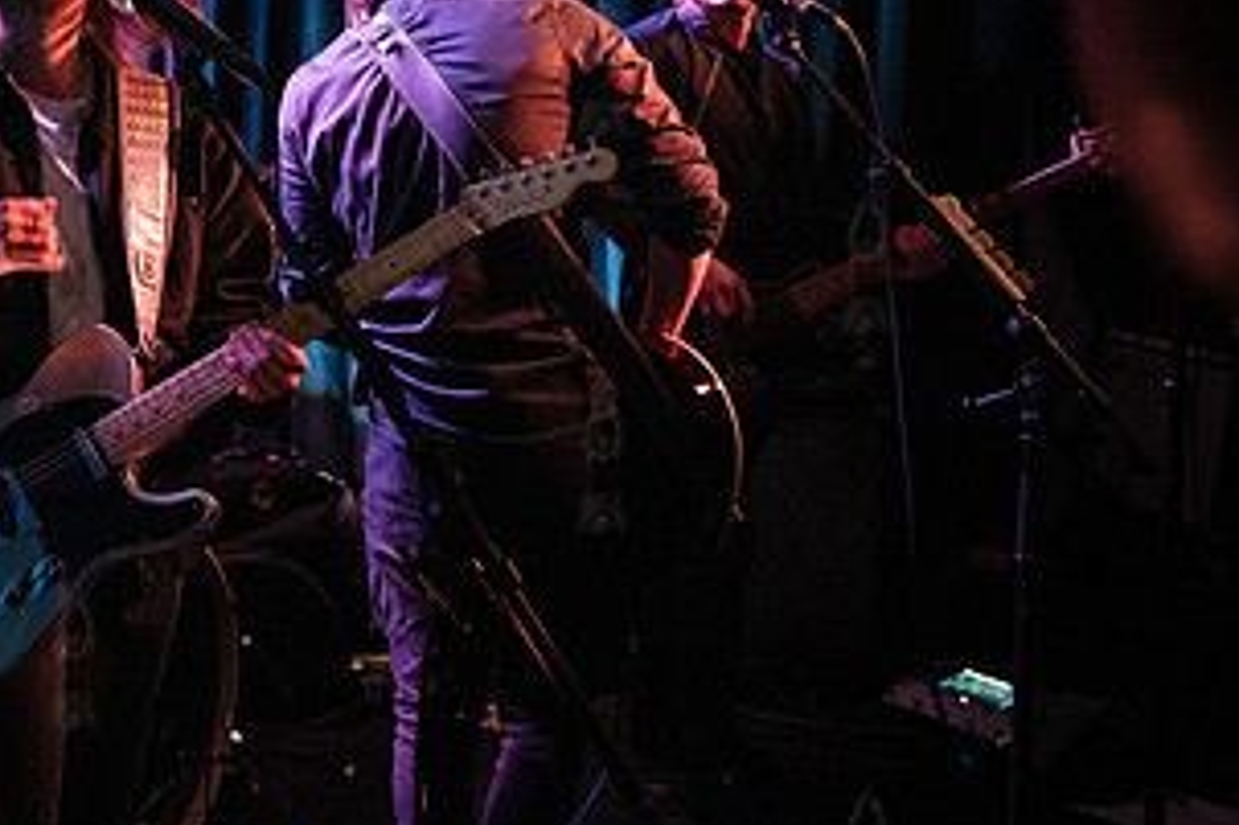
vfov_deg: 24.9
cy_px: 260
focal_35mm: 54
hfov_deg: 33.9
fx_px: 1857
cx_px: 16
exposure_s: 1/320
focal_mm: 26
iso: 12800
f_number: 3.5
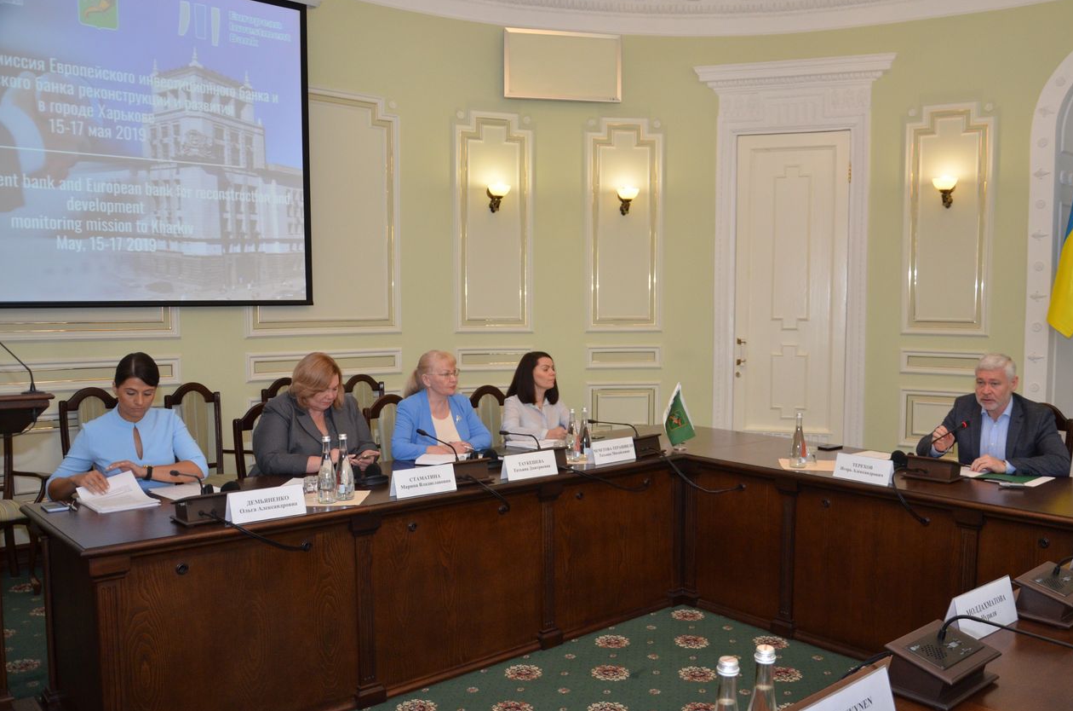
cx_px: 589
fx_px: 892
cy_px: 375
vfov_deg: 43.4
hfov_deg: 61.9
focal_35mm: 30
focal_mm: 18
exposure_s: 1/250
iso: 800
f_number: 3.5
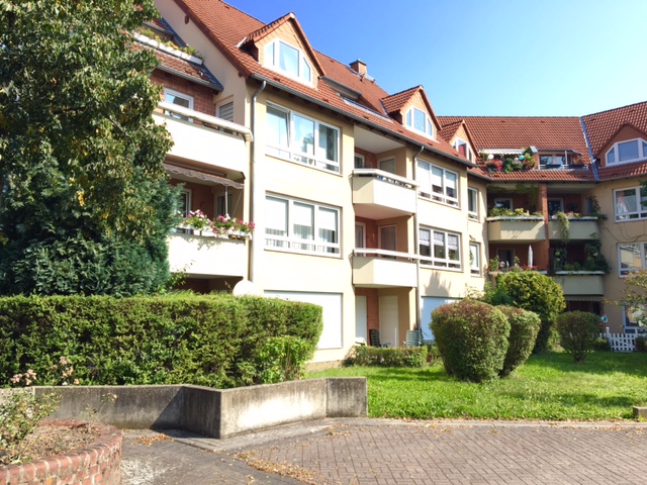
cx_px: 324
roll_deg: -0.4
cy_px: 242
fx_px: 542
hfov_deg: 61.7
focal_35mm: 29
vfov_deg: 48.2
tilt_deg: +7.7
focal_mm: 4.15
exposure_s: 1/534
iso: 25
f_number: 2.2
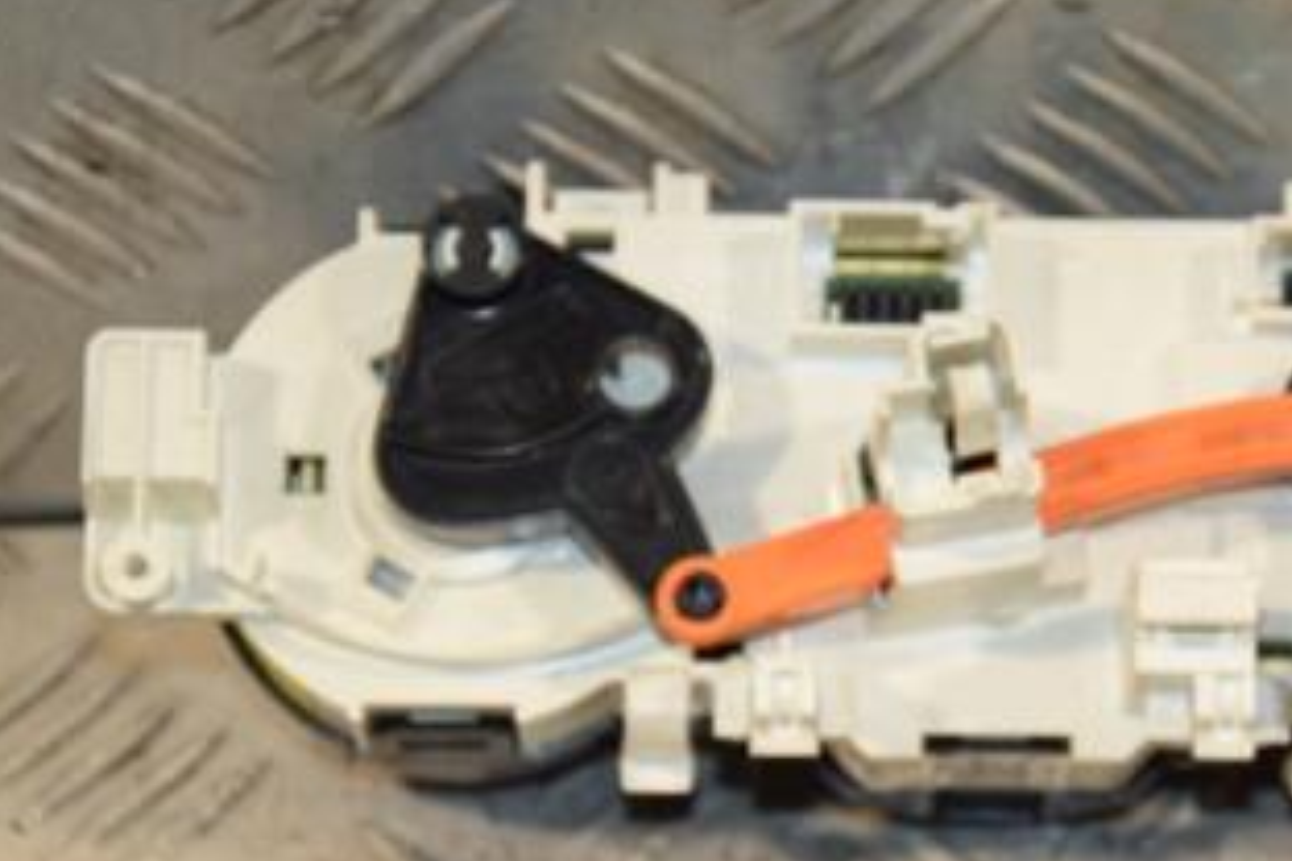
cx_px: 1019
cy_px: 377
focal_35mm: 179
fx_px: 6424
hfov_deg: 11.4
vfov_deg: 7.7
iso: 800
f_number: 6.3
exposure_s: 1/200
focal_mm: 62
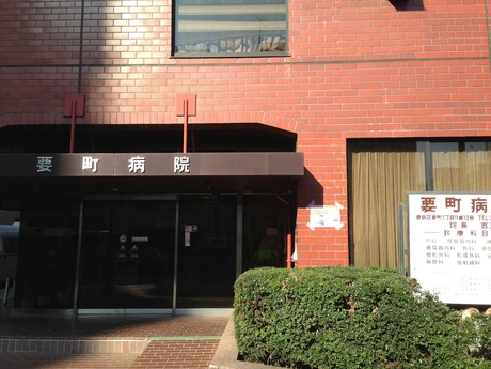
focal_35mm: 33
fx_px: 468
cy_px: 184
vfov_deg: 42.9
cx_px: 246
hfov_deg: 55.4
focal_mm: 4.13
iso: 50
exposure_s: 1/542
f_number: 2.4
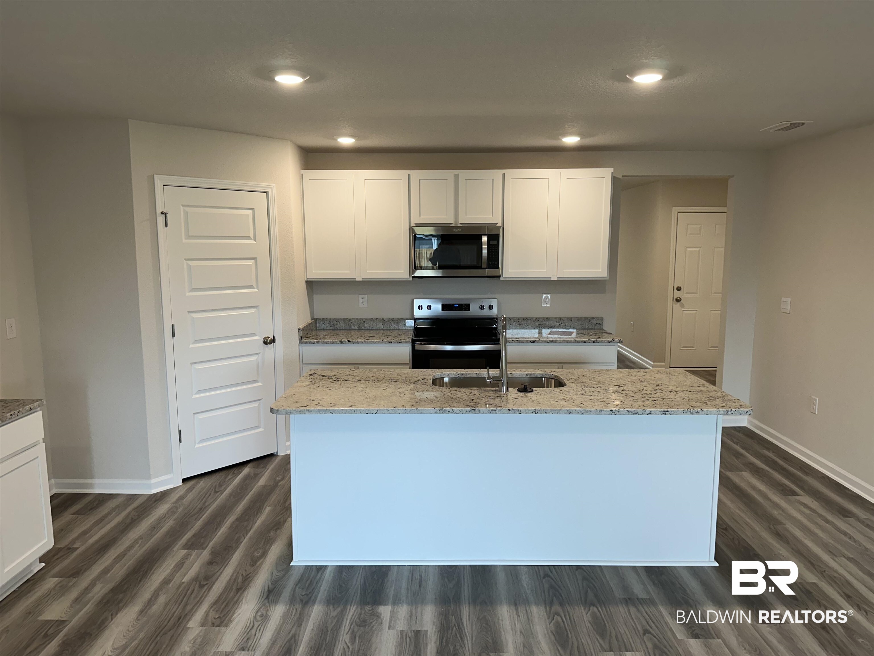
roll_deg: -0.5
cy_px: 328
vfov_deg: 56.8
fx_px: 606
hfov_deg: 71.6
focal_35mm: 24
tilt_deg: -8.1
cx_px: 437
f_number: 1.78
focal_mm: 6.86
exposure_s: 1/120
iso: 160
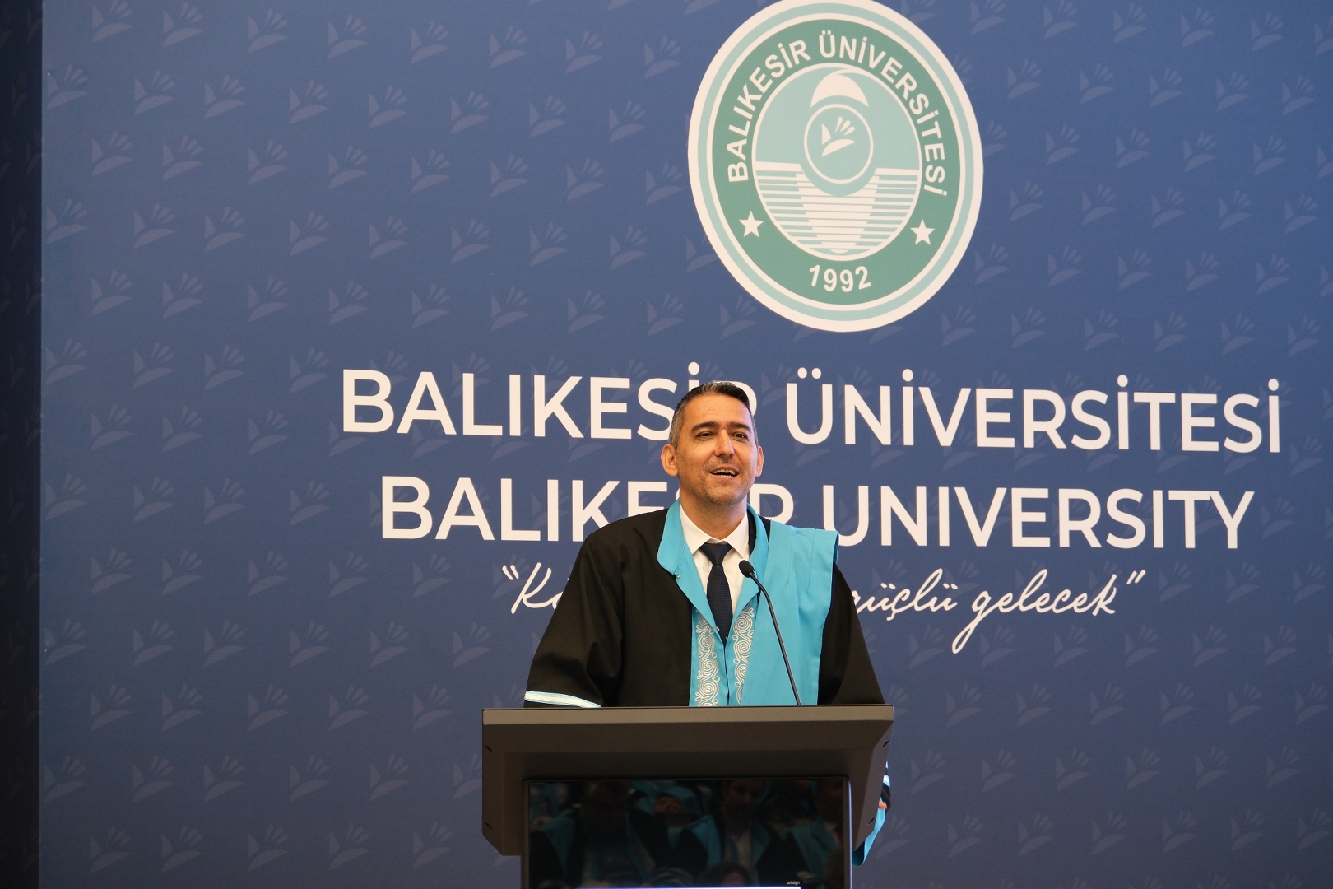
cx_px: 666
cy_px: 444
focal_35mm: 114
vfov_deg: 12.0
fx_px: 4221
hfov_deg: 17.9
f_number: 4
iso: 1250
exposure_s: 1/40
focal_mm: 76.3
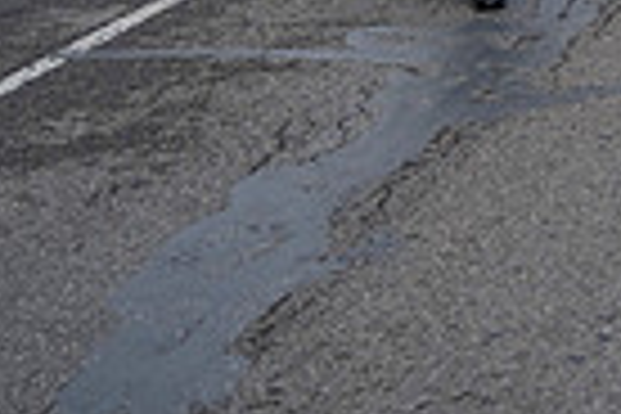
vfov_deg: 9.2
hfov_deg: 13.1
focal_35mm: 139
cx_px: 1184
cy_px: -430
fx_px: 2398
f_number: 4
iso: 320
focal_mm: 33
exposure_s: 1/1600
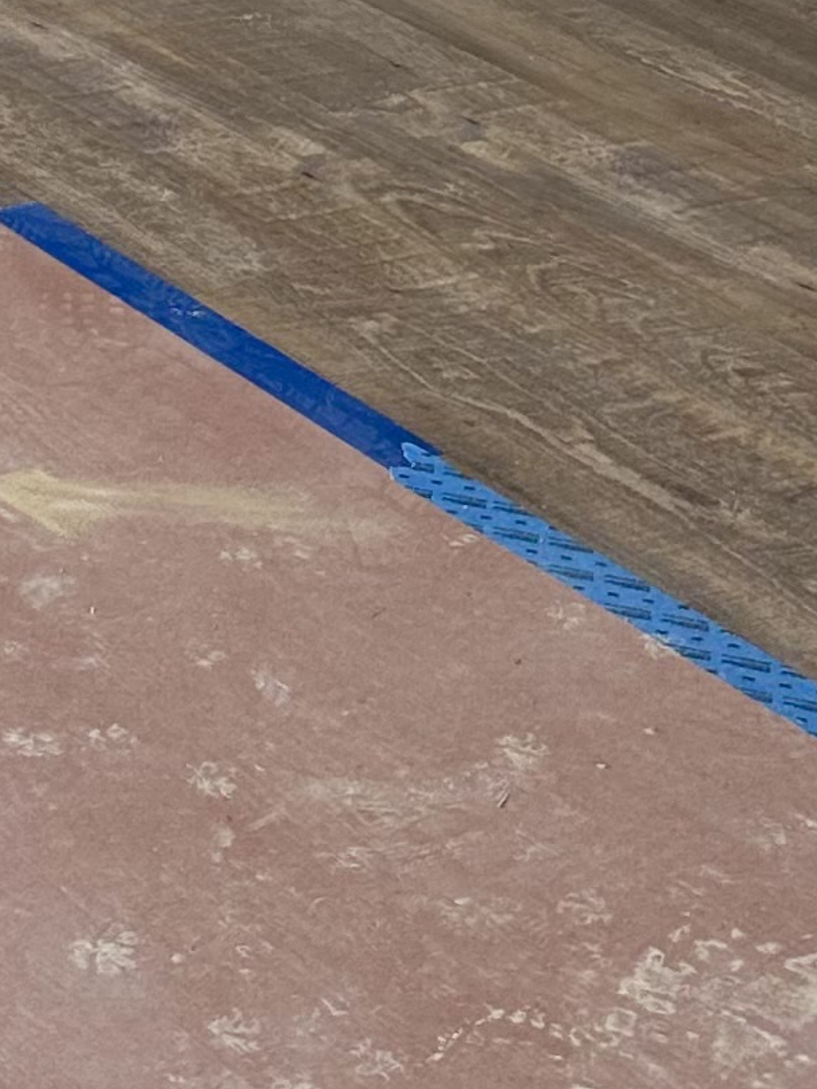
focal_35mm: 119
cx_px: -682
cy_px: -1085
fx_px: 3744
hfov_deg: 11.5
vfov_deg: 14.0
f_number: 1.78
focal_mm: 6.86
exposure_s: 1/200
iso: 64
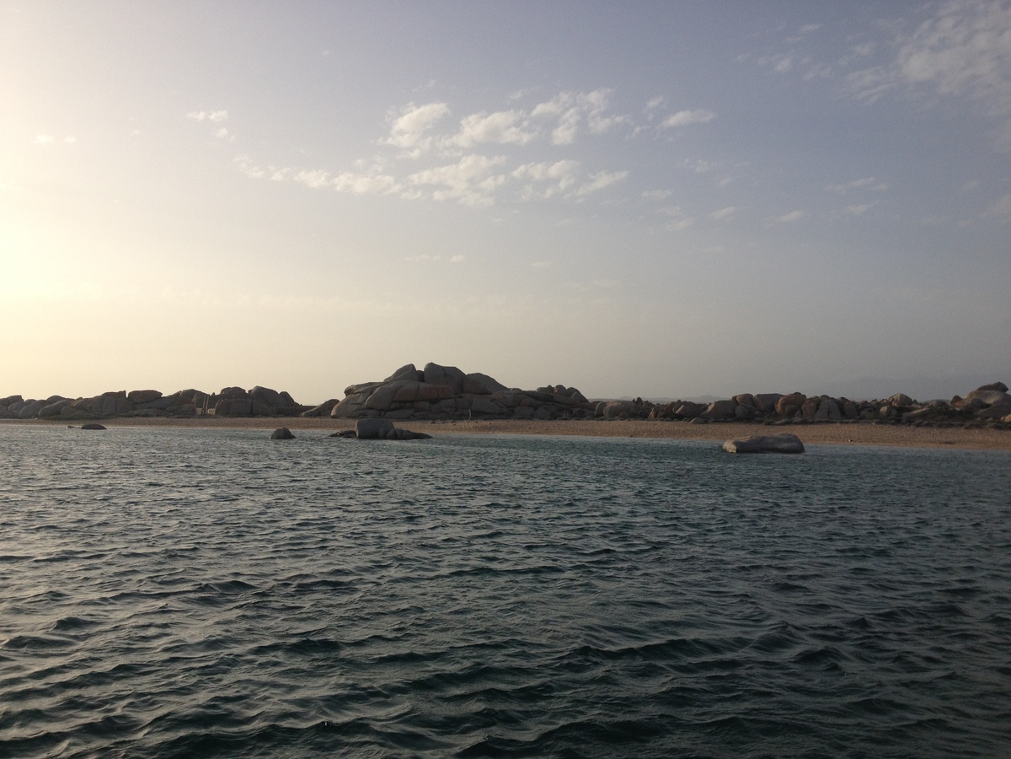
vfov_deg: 40.7
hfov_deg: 52.6
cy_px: 380
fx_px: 1022
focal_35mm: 35
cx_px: 506
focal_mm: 4.28
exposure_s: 1/2304
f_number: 2.4
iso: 64
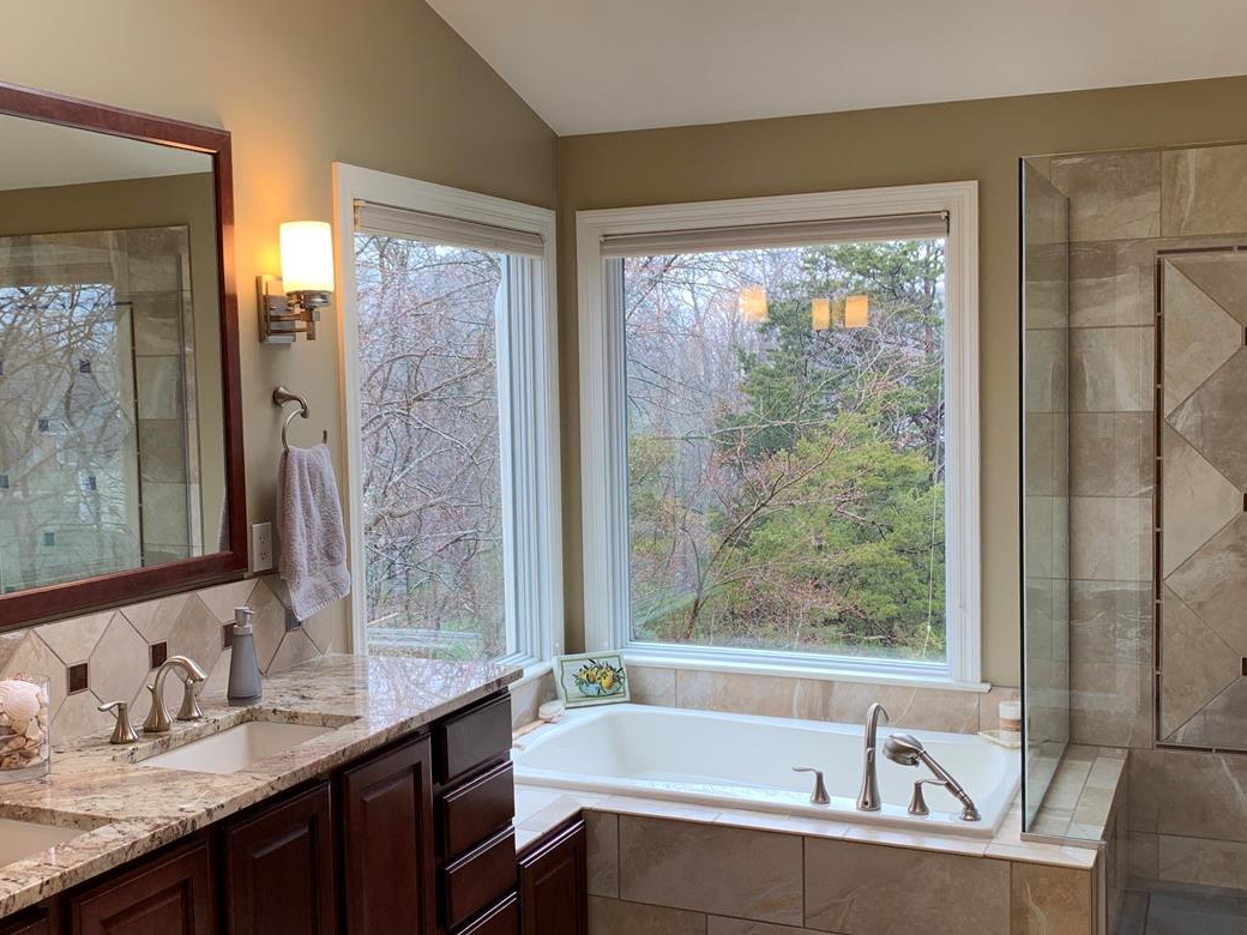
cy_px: 476
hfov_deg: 46.8
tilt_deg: -3.9
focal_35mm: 40
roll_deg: +1.0
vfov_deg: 36.0
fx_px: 1441
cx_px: 579
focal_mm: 4.25
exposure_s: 1/120
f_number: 1.8
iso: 64
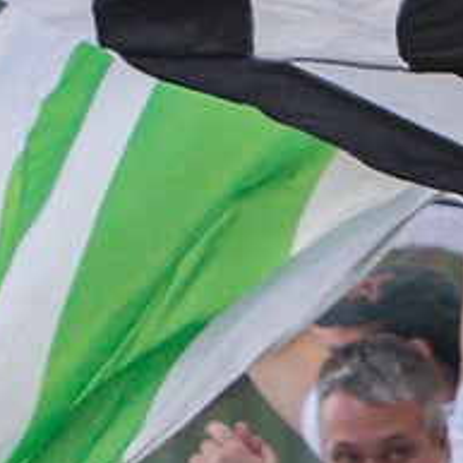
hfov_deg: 0.9
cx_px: 1089
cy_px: 387
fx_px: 30114
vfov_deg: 0.9
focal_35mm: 1990
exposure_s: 1/1600
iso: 1000
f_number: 5
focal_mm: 140
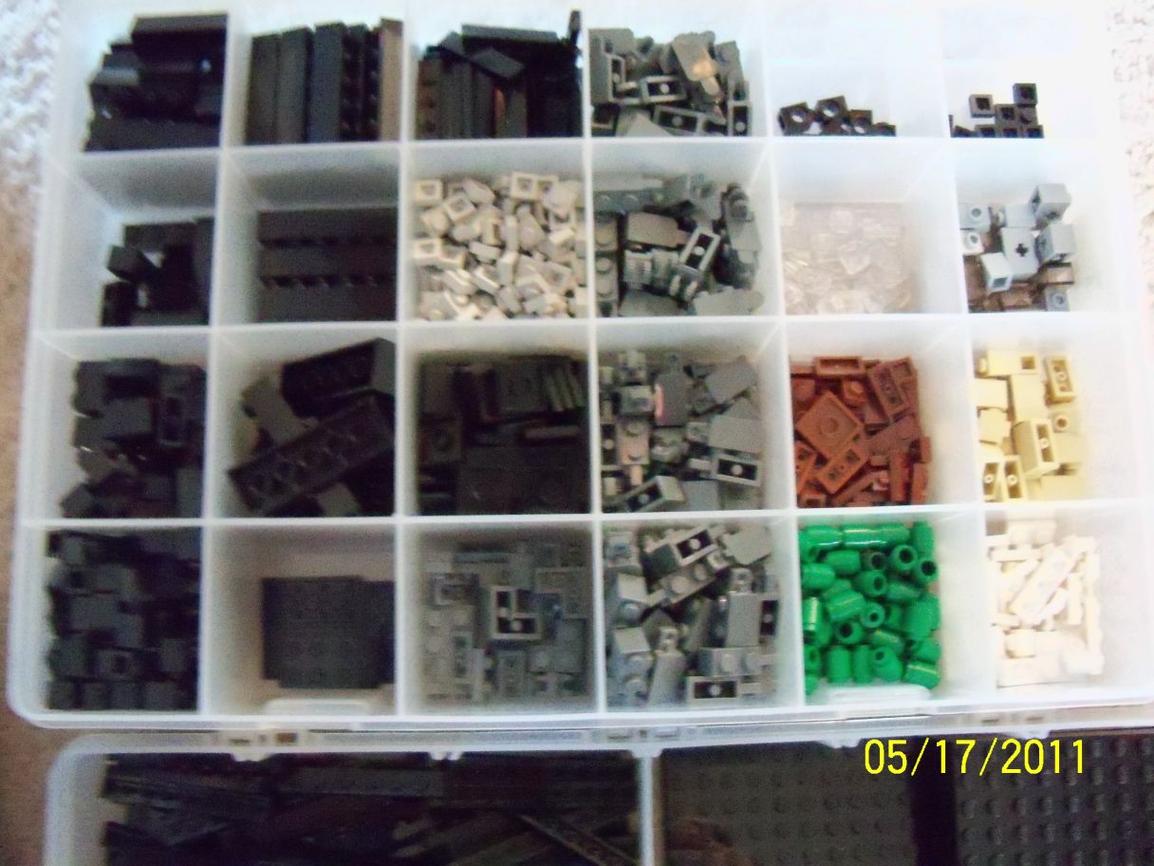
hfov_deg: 52.6
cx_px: 577
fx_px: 1167
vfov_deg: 40.7
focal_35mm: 35
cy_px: 433
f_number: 3.5
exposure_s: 1/10
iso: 1600
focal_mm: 6.2
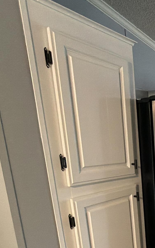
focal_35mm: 37
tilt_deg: -11.3
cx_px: 184
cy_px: 204
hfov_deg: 29.7
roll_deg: +2.8
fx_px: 250
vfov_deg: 49.2
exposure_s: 1/60
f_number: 2.2
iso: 640
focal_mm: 2.22
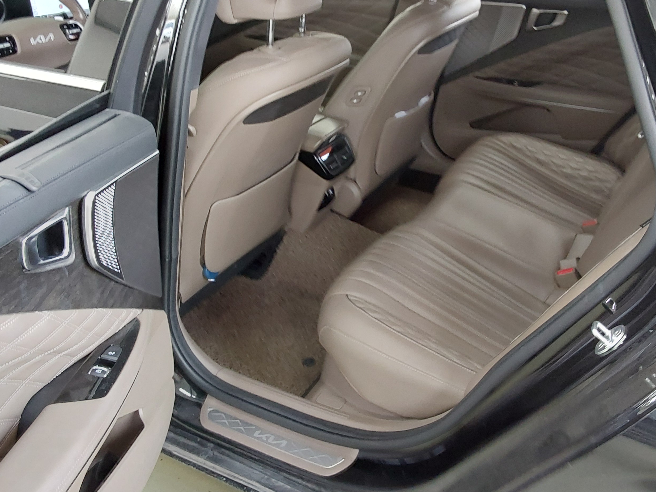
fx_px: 701
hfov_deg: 50.1
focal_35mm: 37
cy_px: 215
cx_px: 350
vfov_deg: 38.6
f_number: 1.9
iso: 200
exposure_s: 1/60
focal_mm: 2.91
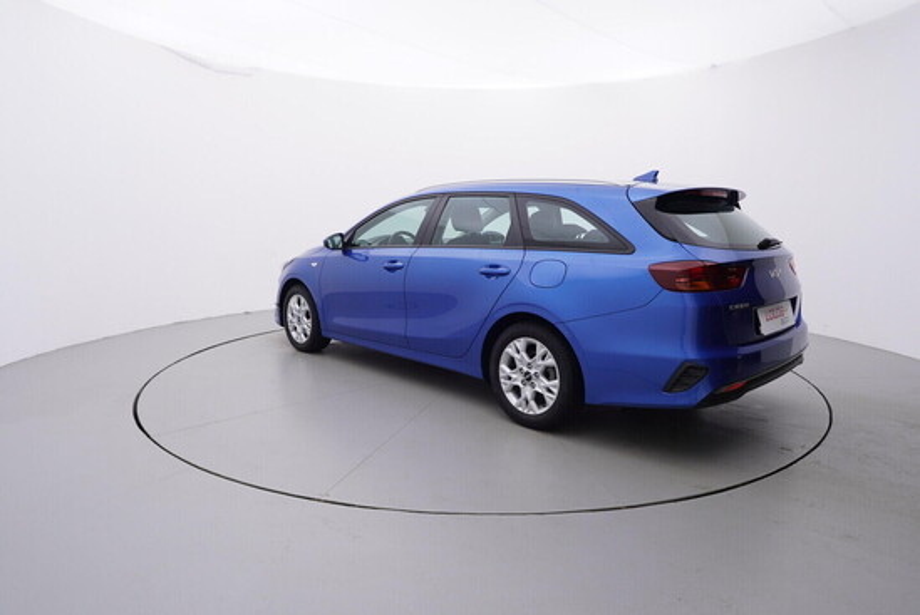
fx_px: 575
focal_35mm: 22
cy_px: 308
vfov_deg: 56.2
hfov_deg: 77.3
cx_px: 460
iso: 200
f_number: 5
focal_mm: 15
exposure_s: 1/80
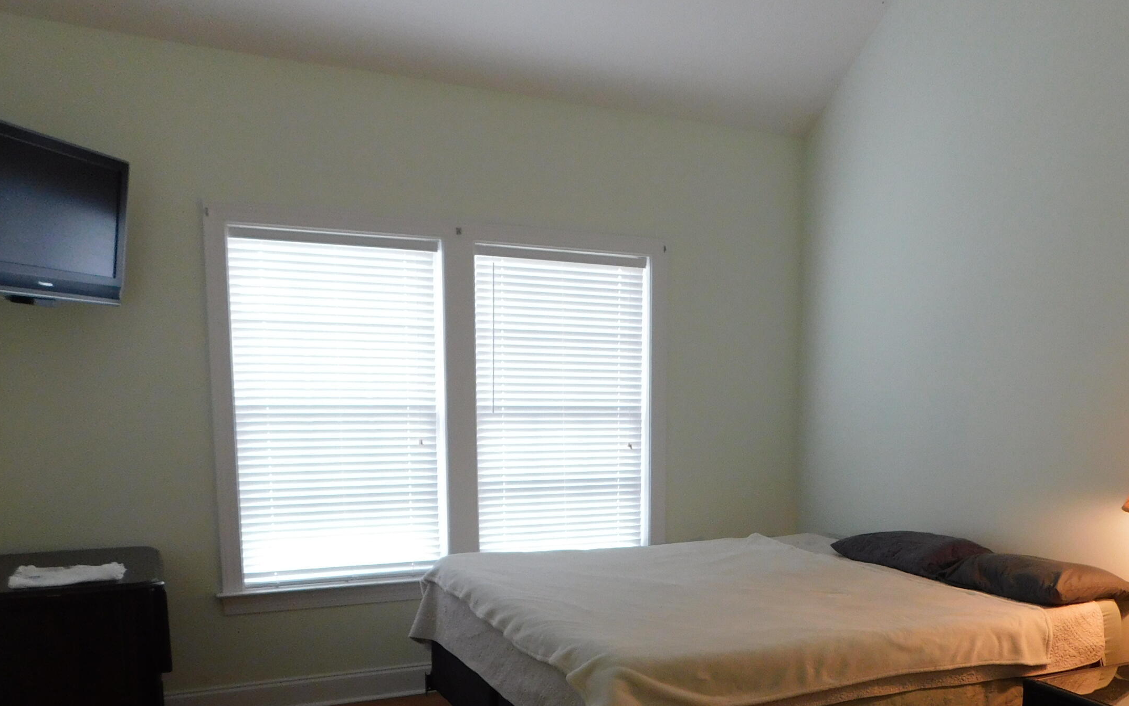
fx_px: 1046
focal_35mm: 34
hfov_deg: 55.6
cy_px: 539
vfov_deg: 36.3
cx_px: 748
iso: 220
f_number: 3
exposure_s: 1/30
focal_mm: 4
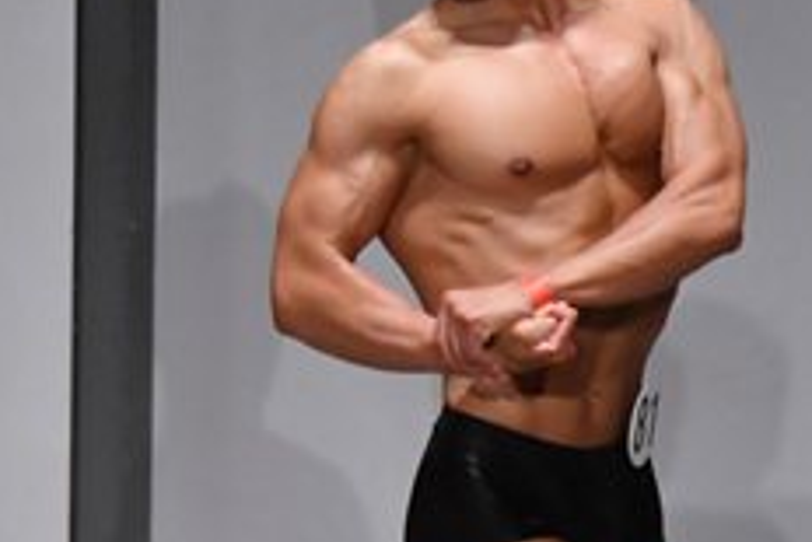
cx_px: 702
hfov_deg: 3.1
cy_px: 521
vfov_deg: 2.0
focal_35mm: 674
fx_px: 15211
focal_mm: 135
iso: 5000
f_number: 5.6
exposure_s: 1/400
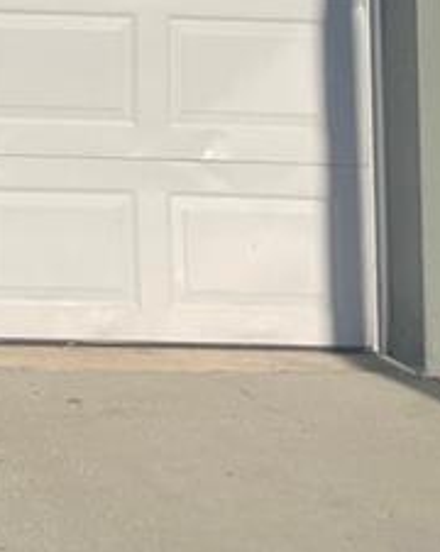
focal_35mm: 135
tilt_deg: +8.2
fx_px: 2203
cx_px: -479
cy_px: -459
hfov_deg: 10.4
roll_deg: -2.5
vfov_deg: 12.9
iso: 32
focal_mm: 4.2
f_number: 1.6
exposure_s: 1/10753
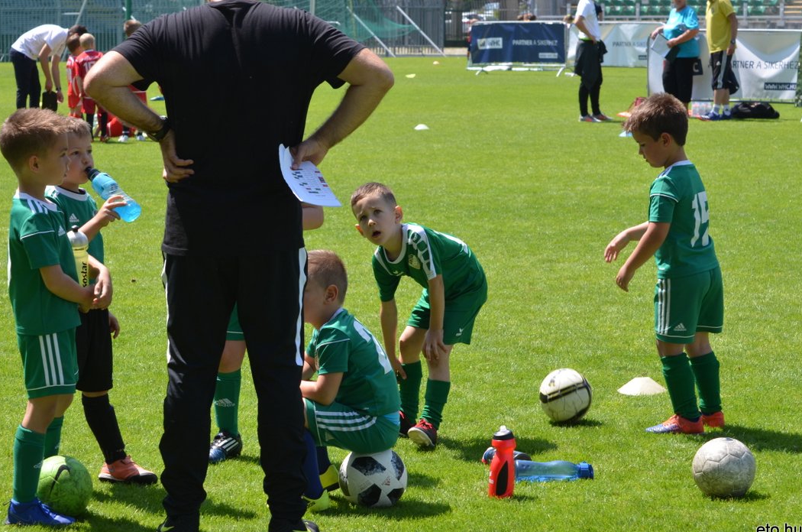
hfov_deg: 17.1
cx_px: 366
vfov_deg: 11.4
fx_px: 2668
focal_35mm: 120
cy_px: 254
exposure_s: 1/250
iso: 200
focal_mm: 70
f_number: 8
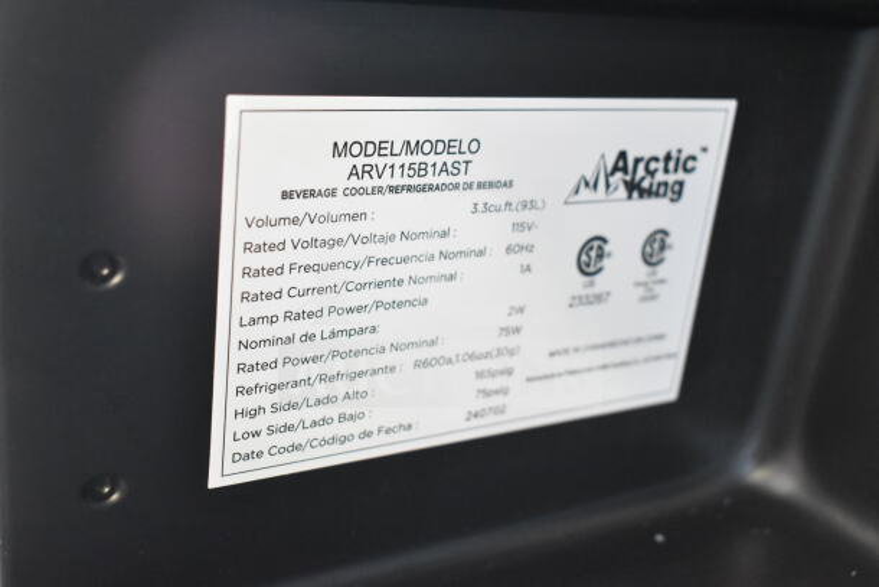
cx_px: 440
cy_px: 294
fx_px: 1099
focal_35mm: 45
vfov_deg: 29.9
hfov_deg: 43.6
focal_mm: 30
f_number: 4.2
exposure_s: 1/50
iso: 5000
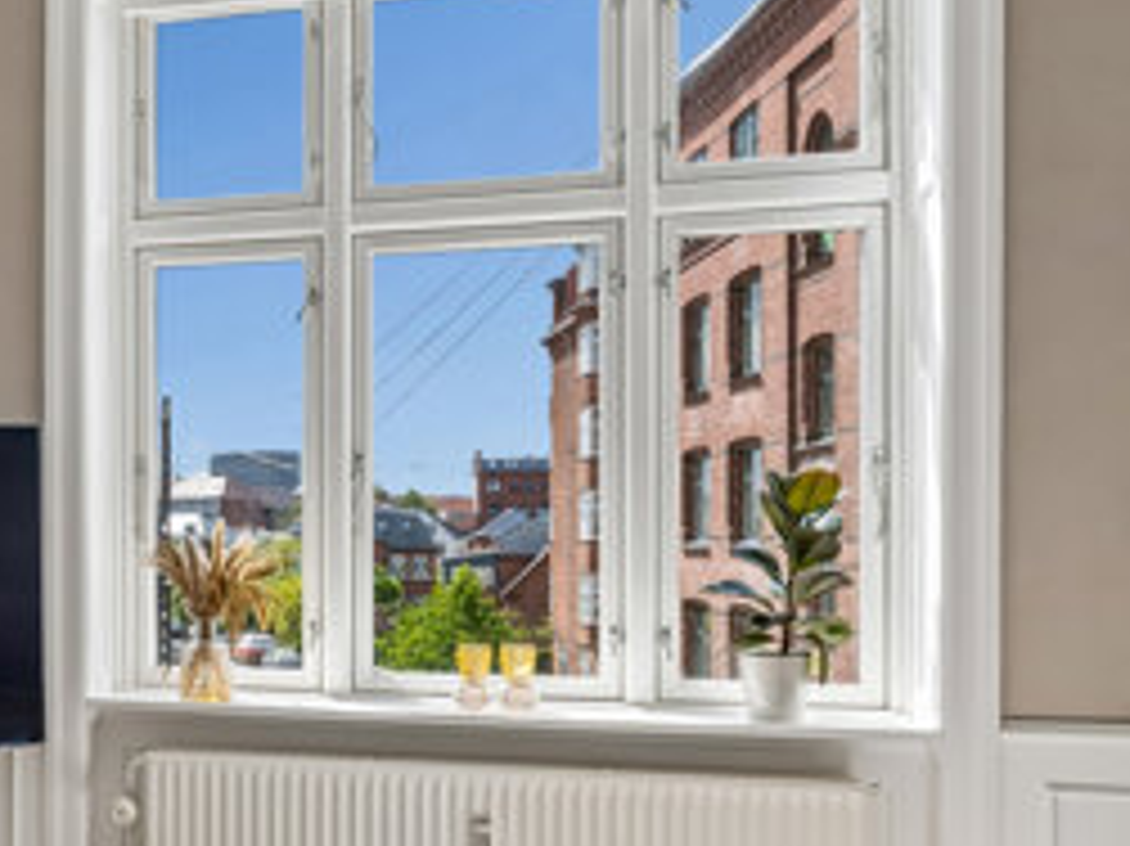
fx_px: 1501
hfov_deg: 37.2
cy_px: 533
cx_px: 14
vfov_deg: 31.3
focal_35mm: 46
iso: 160
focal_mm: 15
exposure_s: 1/80
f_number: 9
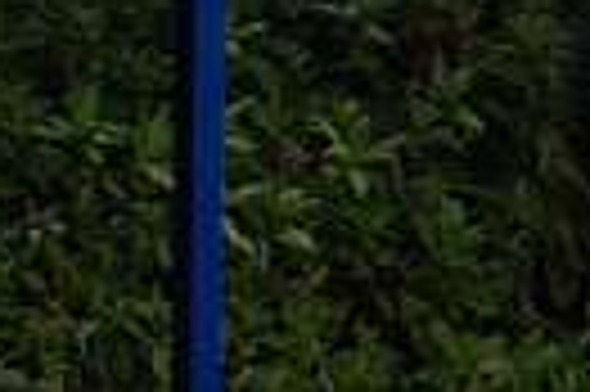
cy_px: -201
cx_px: 1189
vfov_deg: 6.5
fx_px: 3405
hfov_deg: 9.3
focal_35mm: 208
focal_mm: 26
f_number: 8
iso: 100
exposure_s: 1/100
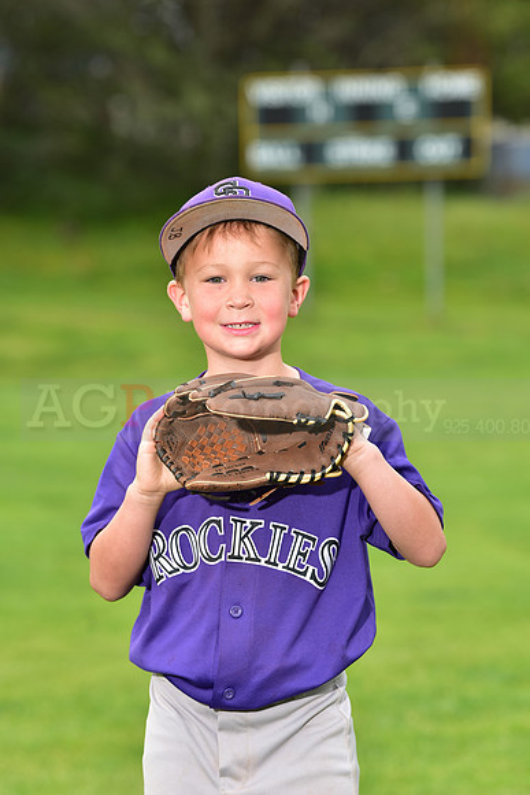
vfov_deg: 12.4
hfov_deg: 8.3
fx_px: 3641
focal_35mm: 165
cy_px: 398
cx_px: 265
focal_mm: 165
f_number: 5.6
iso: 400
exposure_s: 1/250
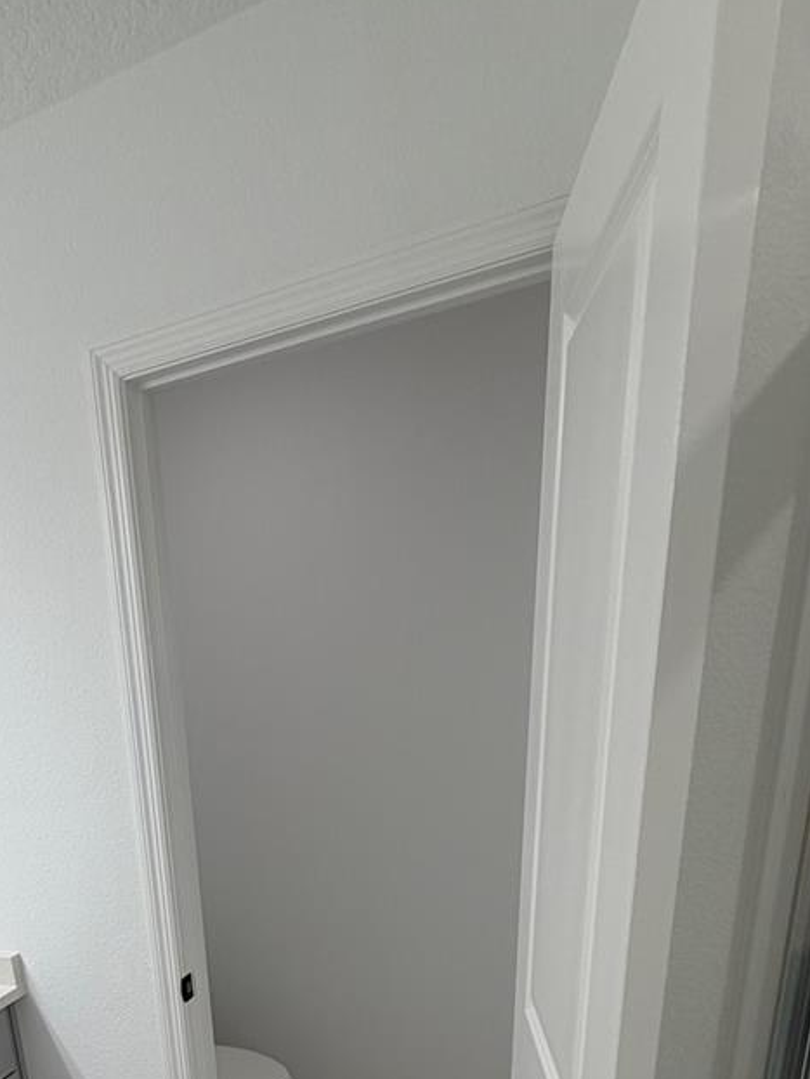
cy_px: 992
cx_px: 165
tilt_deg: -20.4
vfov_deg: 55.6
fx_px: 842
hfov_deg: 48.5
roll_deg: +6.3
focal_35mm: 27
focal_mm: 2.22
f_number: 2.2
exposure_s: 1/120
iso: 80
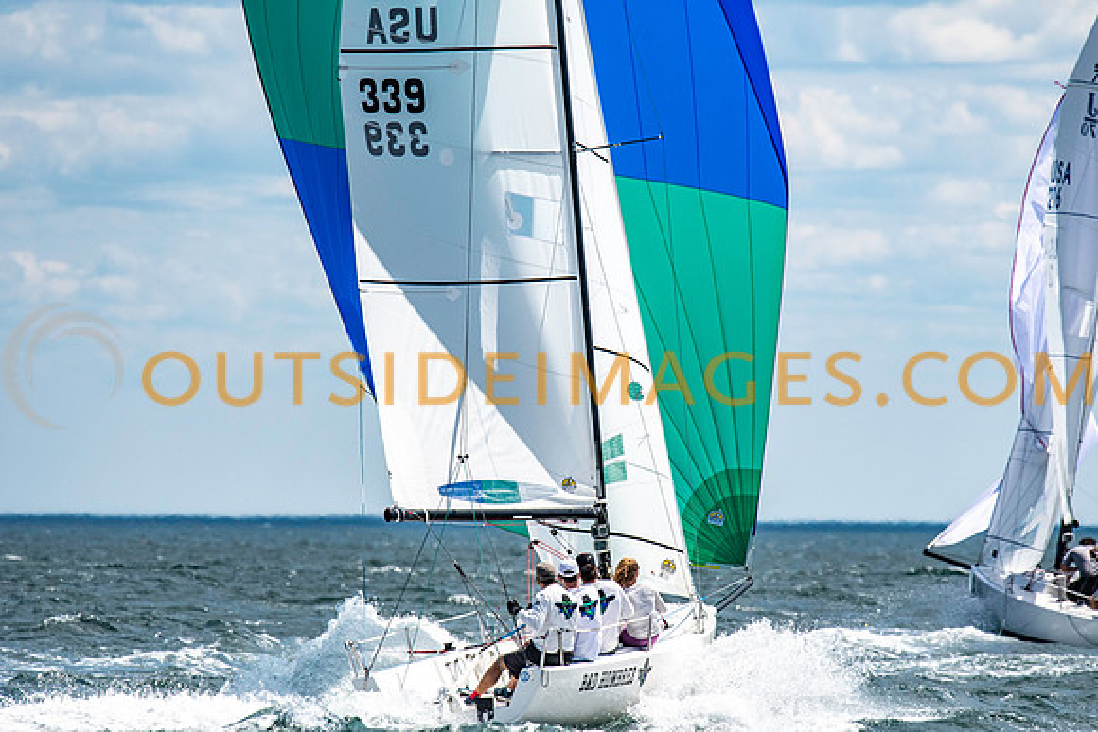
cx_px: 549
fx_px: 13728
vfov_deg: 3.1
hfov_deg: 4.6
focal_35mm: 450
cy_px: 366
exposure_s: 1/6400
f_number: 5.6
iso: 500
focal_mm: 300
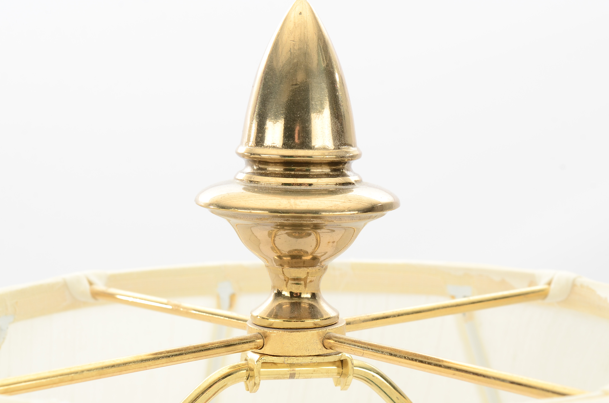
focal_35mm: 90
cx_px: 305
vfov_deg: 15.2
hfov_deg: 22.8
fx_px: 1512
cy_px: 195
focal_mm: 55
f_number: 13
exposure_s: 1/80
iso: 250
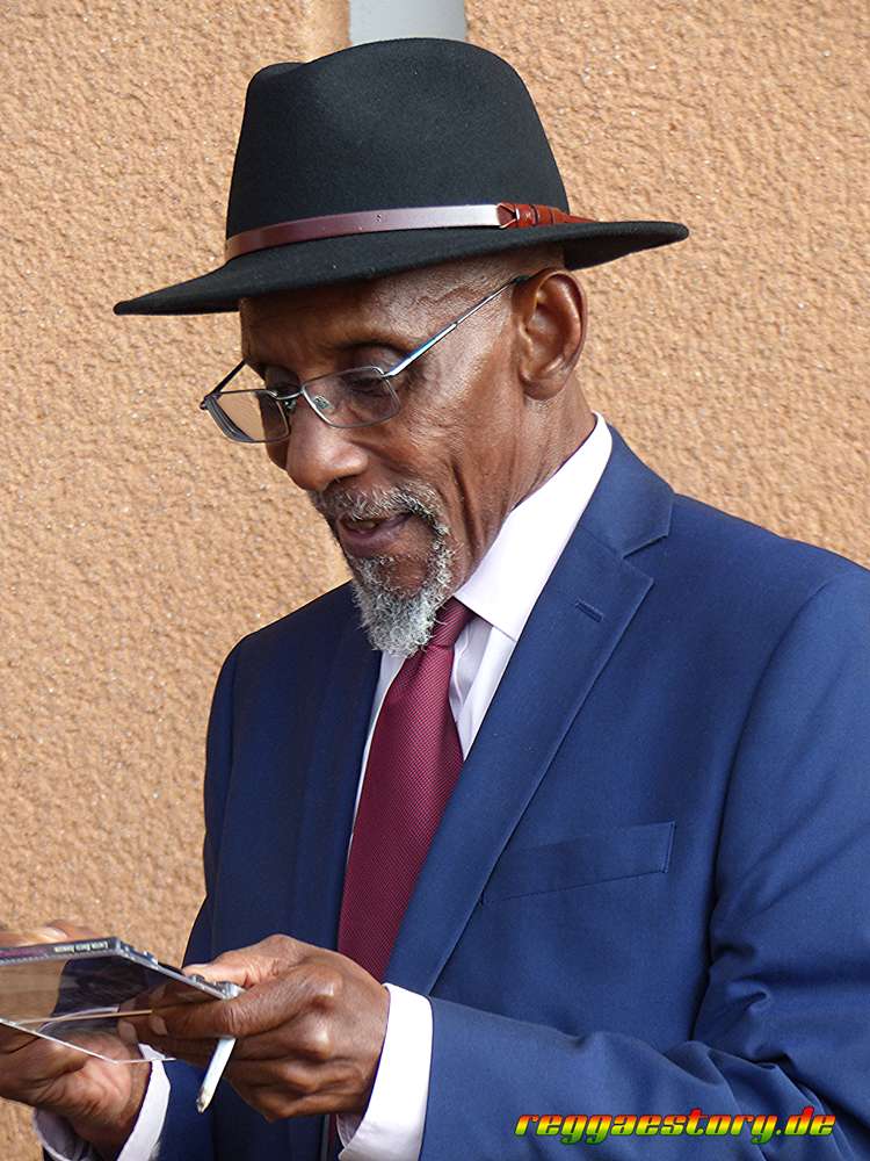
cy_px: 580
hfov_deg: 9.5
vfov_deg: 12.6
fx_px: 5261
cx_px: 435
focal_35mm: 157
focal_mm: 28.3
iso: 160
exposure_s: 1/80
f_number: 2.8
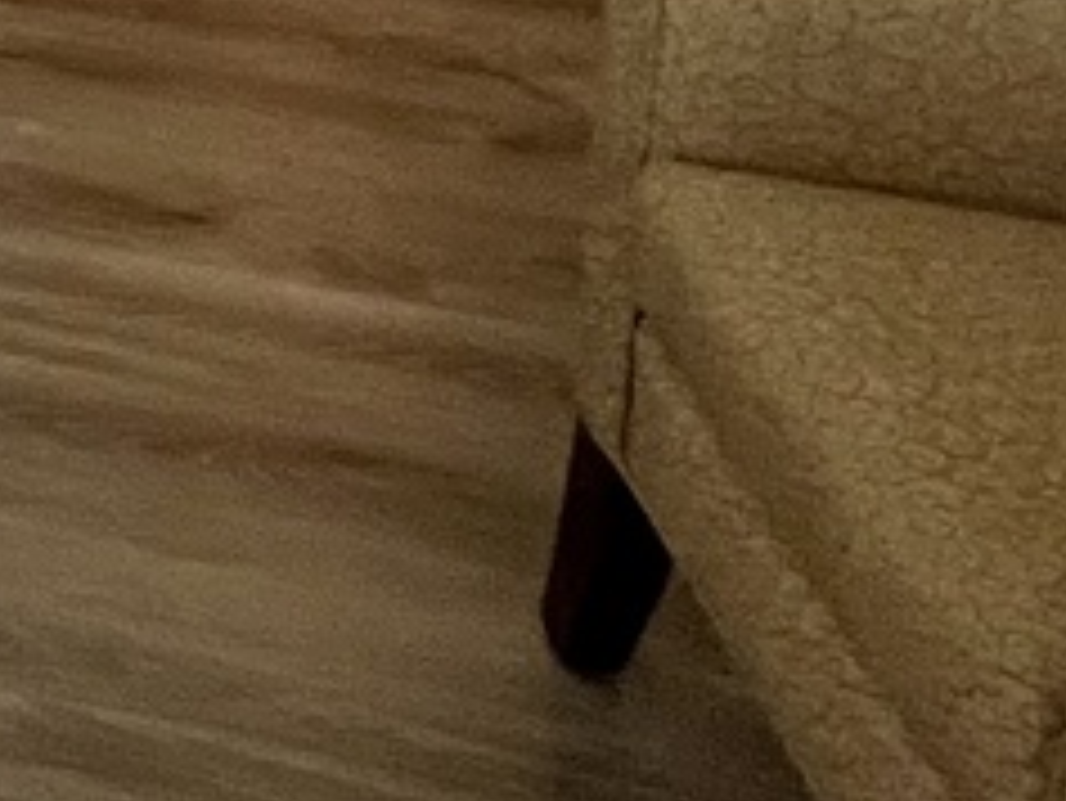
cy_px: -860
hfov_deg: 14.0
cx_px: -1642
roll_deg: +0.9
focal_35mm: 79
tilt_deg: -10.3
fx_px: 2434
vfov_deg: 14.8
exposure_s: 1/60
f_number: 1.8
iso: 320
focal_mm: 1.57
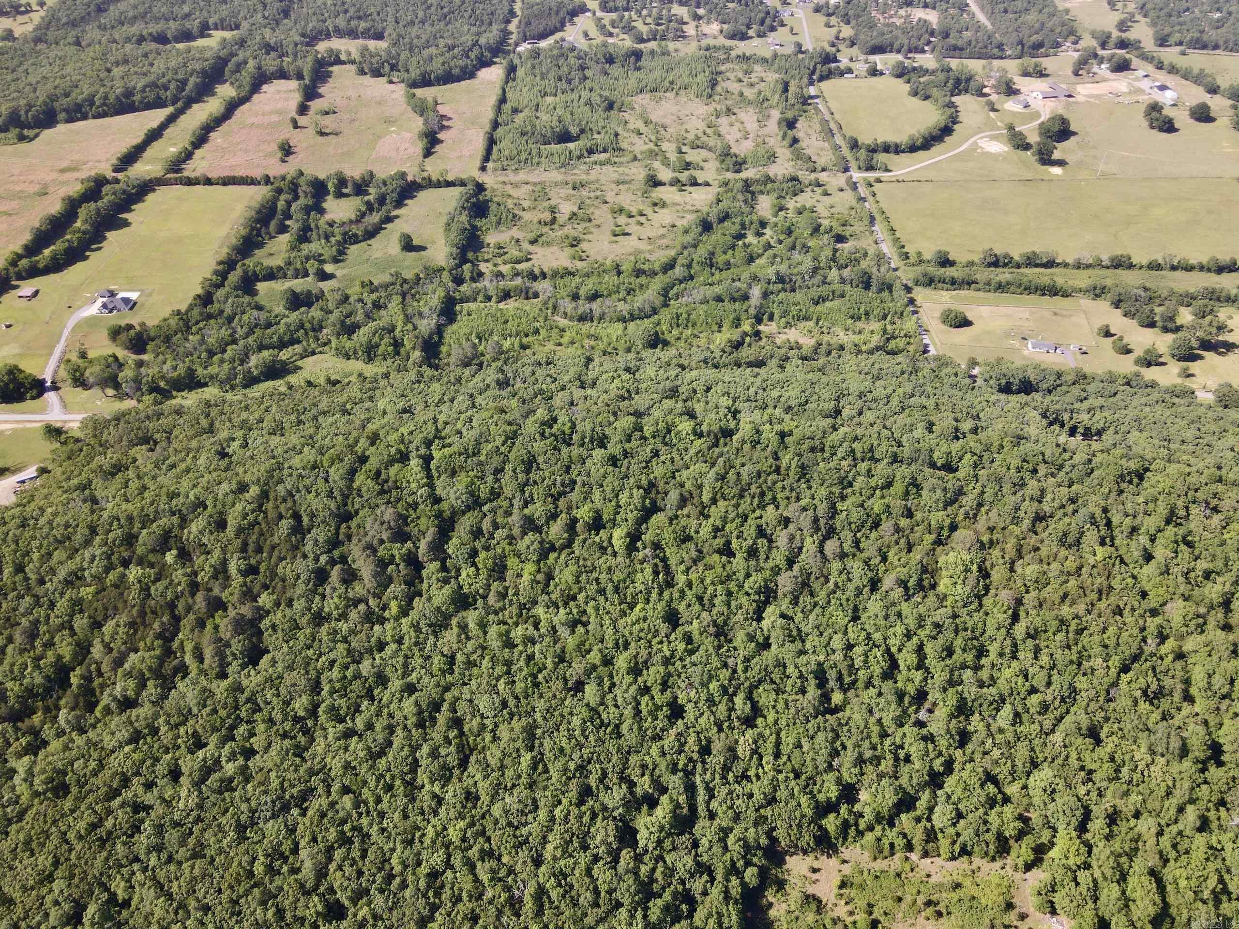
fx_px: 859
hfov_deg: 71.6
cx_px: 620
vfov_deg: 56.8
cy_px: 464
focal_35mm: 24
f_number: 2.8
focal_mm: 4.5
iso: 350
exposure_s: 1/15
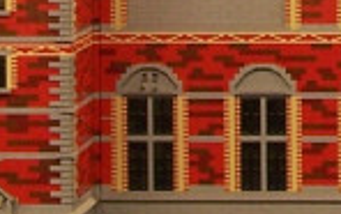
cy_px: -205
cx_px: 624
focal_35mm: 351
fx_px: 3267
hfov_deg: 5.9
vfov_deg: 3.7
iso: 80
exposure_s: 1/2
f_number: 3
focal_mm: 8
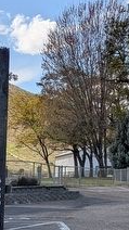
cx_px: -110
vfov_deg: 19.7
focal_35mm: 103
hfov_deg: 10.9
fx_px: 627
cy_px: 265
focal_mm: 5.43
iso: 46
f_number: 1.89
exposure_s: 1/2632
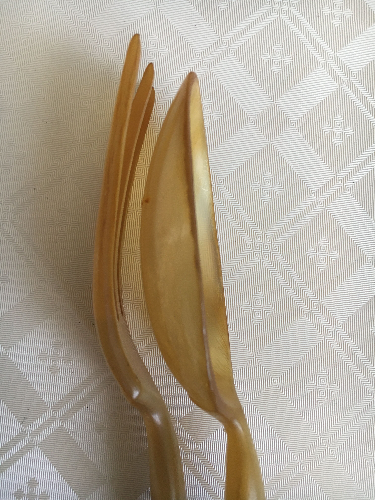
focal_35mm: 29
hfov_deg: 48.2
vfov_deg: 61.7
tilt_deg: -86.3
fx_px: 419
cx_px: 188
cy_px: 250
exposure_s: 1/33
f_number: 2.2
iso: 100
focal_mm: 4.15
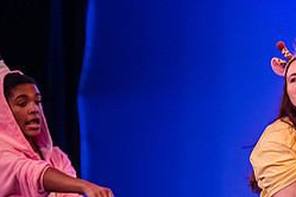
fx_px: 3067
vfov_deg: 3.7
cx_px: 332
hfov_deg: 5.5
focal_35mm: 373
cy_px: 124
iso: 4000
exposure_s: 1/320
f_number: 3.2
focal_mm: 160
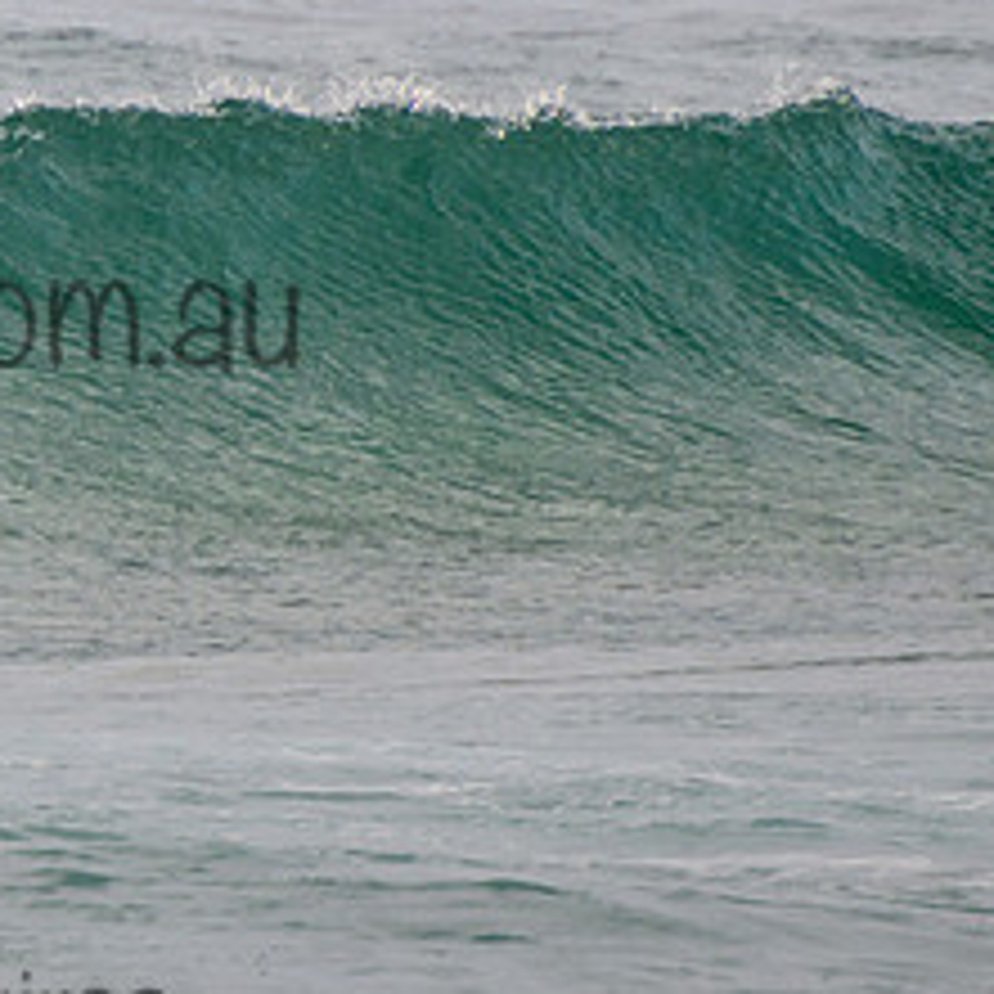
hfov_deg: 1.4
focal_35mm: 1228
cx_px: -353
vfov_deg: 1.4
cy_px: 348
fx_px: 39894
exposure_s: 1/2000
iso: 320
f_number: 5.6
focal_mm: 400
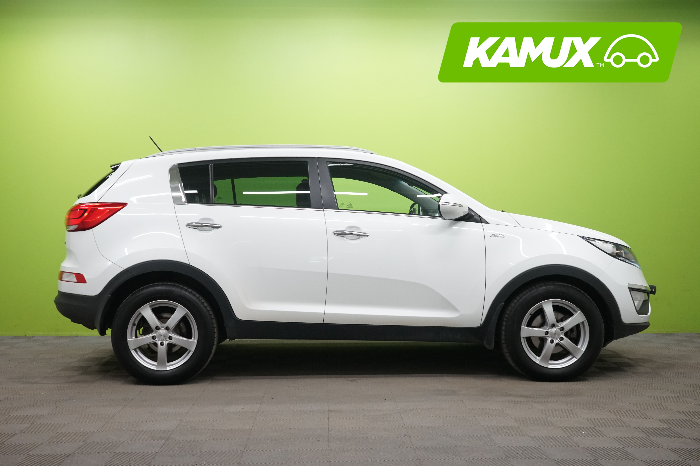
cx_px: 350
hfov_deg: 49.6
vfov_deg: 34.2
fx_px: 758
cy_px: 233
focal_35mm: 39
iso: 2000
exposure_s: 1/25
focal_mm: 39
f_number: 8
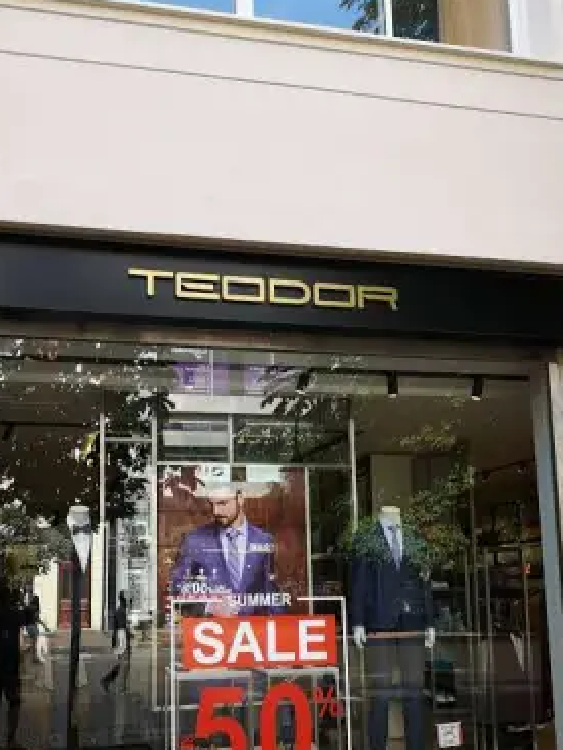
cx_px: 222
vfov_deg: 47.5
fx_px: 845
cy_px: 456
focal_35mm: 39
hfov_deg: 36.7
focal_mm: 3.95
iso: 50
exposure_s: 1/292
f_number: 1.8
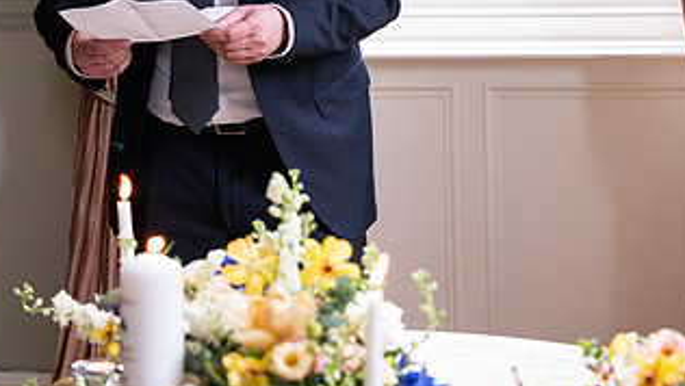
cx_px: 319
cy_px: 16
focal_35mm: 125
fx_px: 2271
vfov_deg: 9.7
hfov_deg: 17.1
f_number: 3.5
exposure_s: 1/200
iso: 1250
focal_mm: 65
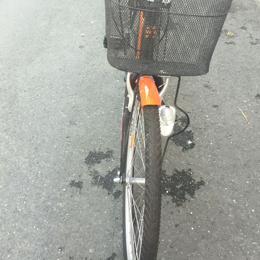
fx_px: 365
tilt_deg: -32.6
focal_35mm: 43
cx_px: 117
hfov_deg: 39.1
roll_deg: +7.4
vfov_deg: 38.7
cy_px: 85
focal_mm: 4.15
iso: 40
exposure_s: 1/33
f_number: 2.2
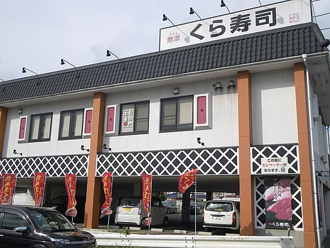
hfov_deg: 47.9
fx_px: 372
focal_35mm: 39
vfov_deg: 36.8
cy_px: 124
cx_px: 165
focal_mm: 6.9
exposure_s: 1/800
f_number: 3
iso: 64
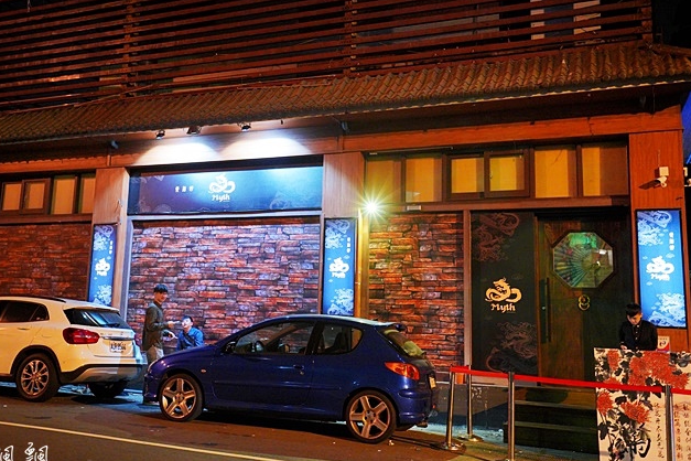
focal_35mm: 37
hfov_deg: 51.9
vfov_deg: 35.9
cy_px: 192
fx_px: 710
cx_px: 325
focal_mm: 29
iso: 3200
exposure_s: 1/30
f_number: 4
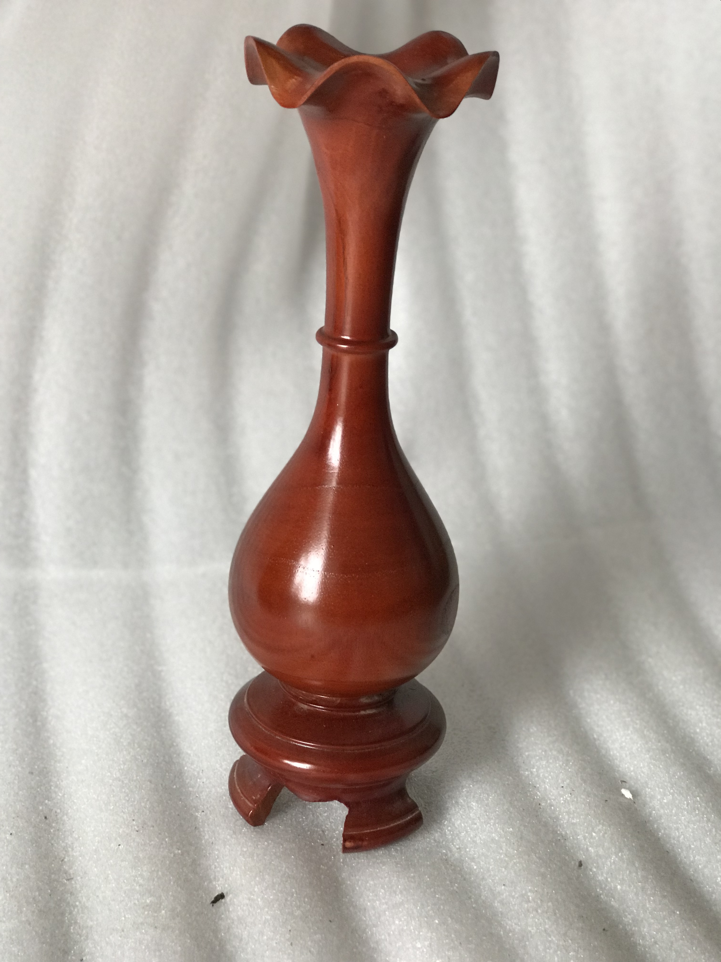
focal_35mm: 57
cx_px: 360
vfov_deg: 33.8
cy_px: 481
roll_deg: -1.5
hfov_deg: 25.7
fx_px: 1583
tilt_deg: -20.0
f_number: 2.8
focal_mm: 6.6
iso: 80
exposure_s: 1/50
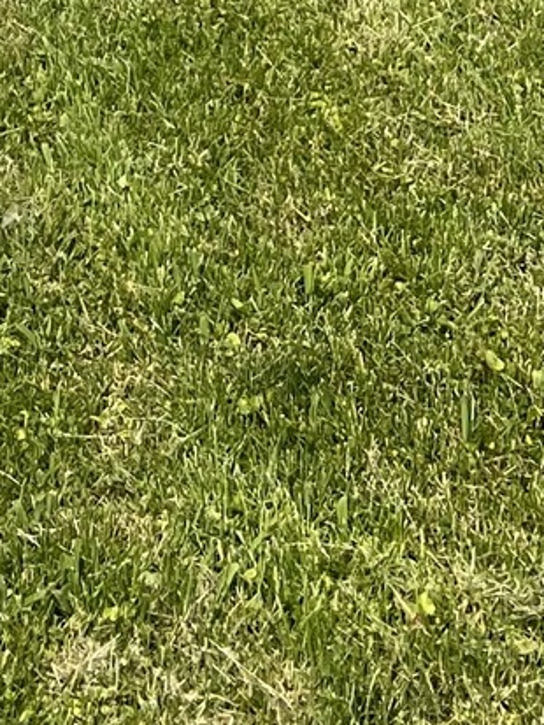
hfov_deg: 9.9
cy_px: -1166
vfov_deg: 10.9
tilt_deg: -4.8
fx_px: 3037
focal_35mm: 145
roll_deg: -0.5
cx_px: -260
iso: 50
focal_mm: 5.7
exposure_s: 1/4444
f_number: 1.5
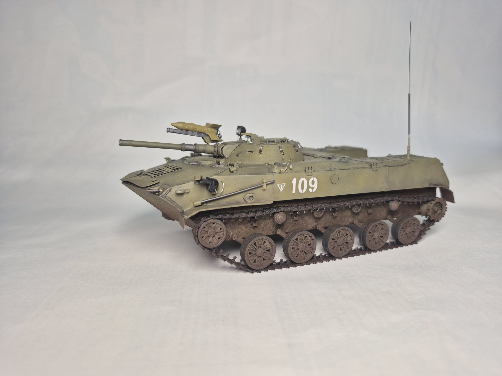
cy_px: 188
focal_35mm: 23
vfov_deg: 58.9
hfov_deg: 73.9
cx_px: 251
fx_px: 334
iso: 32
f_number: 1.8
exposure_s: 1/120
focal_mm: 5.4
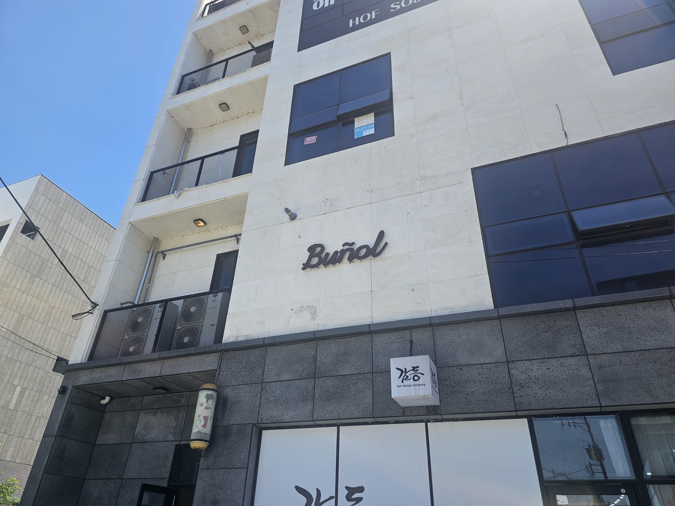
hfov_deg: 73.9
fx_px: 448
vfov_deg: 58.9
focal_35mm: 23
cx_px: 338
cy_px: 253
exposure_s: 1/533
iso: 10
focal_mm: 6.3
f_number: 1.7
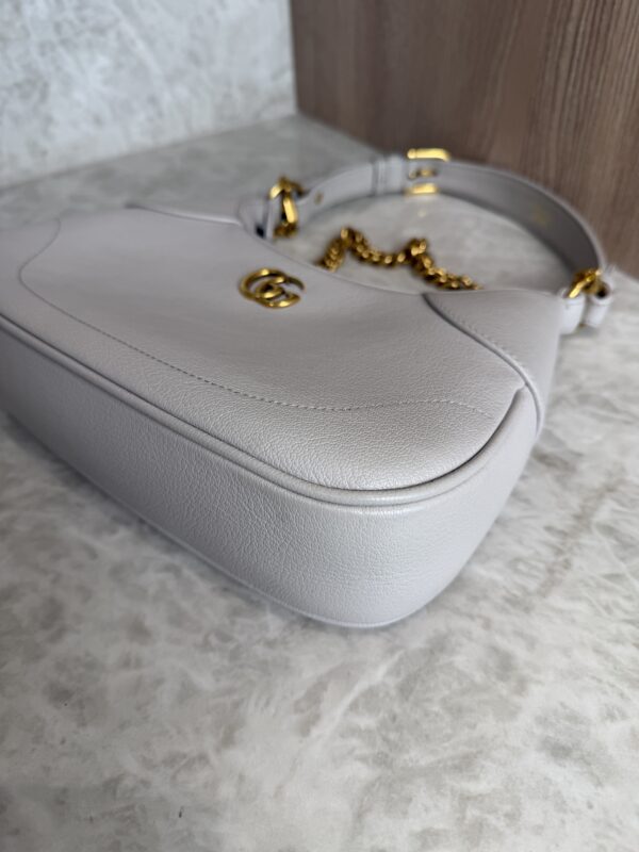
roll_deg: +2.9
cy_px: 426
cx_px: 320
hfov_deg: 56.8
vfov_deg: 71.6
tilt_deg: -43.5
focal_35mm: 24
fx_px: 591
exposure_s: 1/120
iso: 64
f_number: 1.78
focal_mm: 6.76
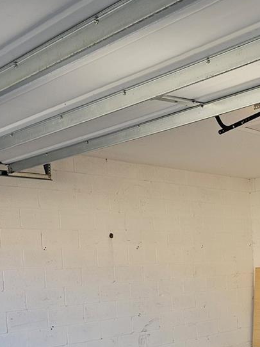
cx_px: 284
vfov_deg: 35.8
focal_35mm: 51
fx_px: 511
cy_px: 296
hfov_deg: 26.4
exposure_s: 1/180
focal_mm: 6.3
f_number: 1.7
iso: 64
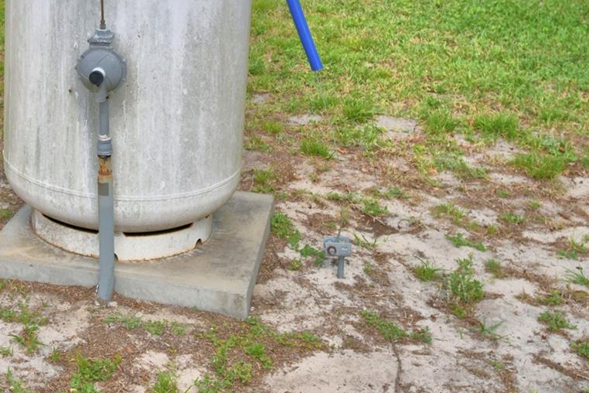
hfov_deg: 30.5
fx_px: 1031
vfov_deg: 20.9
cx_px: 63
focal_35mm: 63
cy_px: 13
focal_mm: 20
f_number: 5.6
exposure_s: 1/500
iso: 140
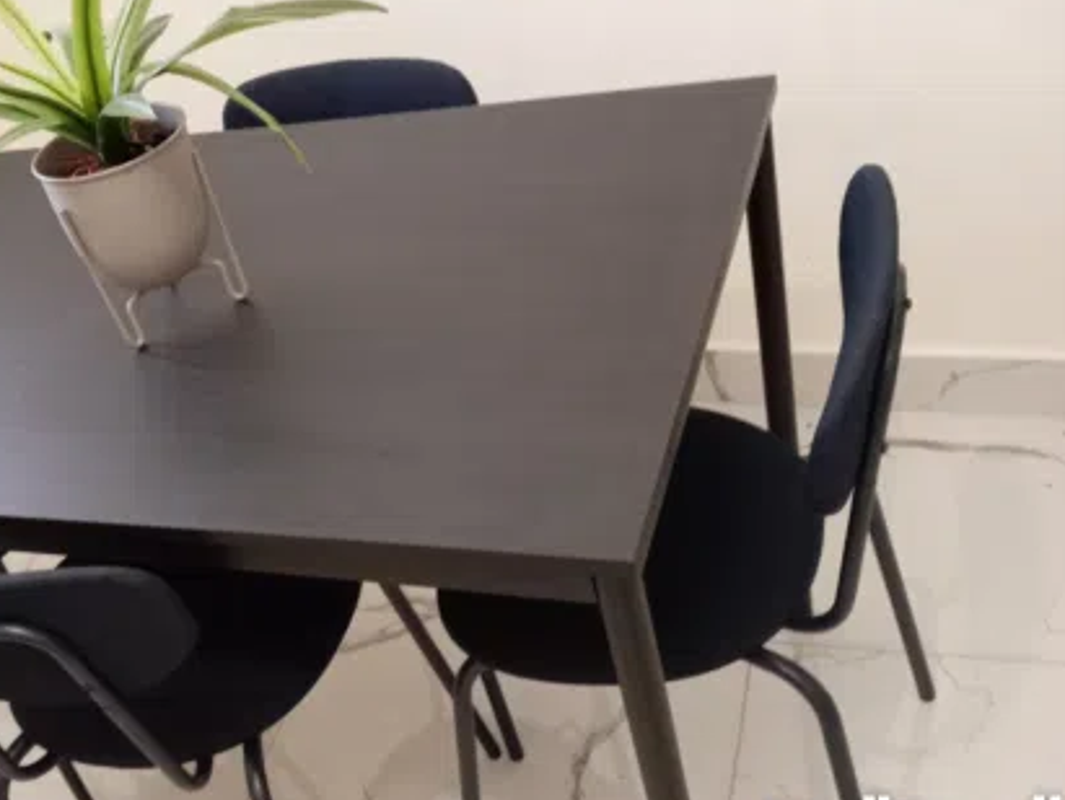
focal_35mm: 42
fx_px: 1293
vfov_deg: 34.4
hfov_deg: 43.6
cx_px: 295
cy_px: 422
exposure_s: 1/16.7
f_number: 1.8
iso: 2763
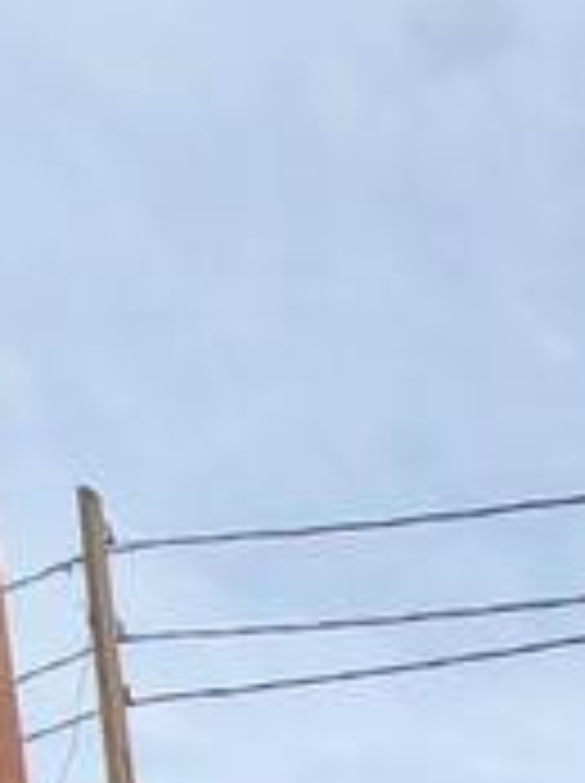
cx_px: 886
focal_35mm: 65
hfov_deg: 19.5
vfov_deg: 16.1
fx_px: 1468
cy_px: 1798
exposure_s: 1/1681
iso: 50
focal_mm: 2.2
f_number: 2.2
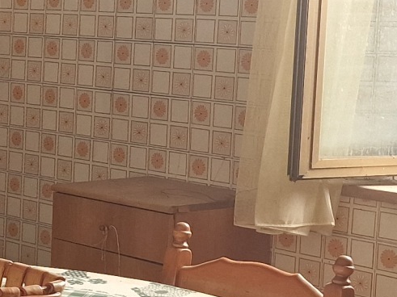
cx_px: -175
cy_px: 147
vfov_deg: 12.3
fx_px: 1376
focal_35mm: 120
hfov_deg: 15.3
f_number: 1.8
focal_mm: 6.4
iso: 361
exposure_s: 1/60
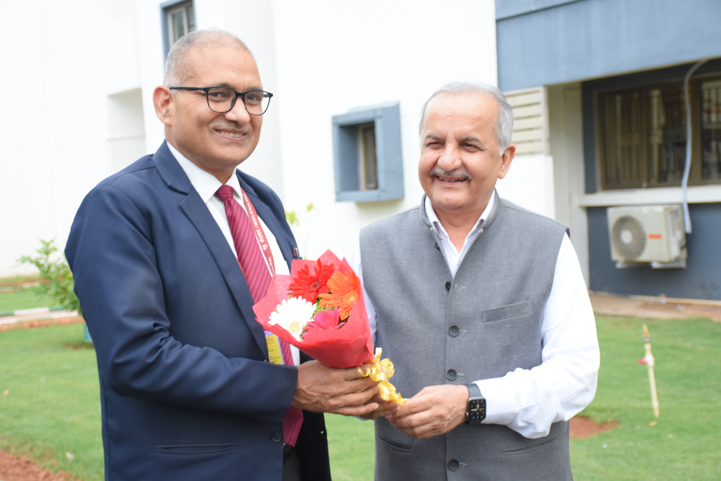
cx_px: 360
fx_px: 1202
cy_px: 240
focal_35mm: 60
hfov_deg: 33.4
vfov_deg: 22.6
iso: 800
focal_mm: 40
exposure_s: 1/60
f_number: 4.5
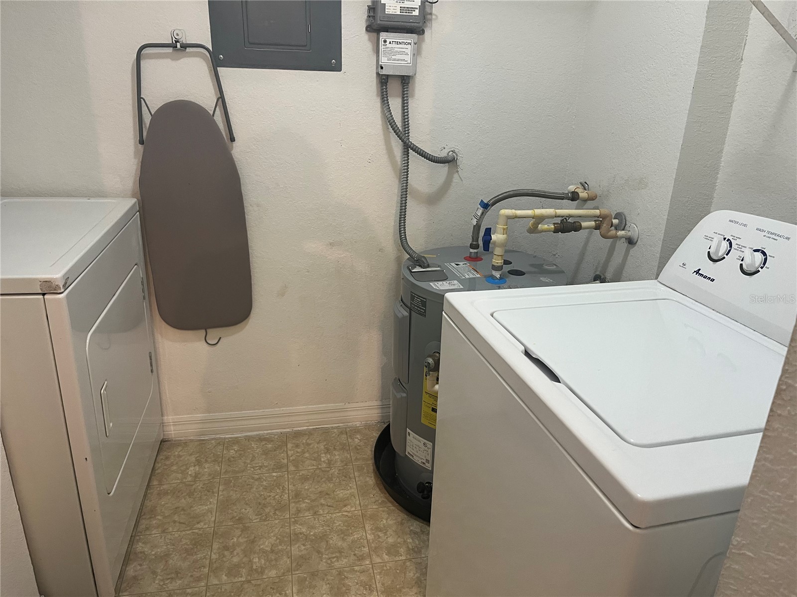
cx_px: 398
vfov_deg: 53.1
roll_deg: -2.6
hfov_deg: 67.3
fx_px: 599
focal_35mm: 26
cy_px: 298
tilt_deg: -20.8
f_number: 1.6
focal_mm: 5.1
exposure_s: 1/60
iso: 200
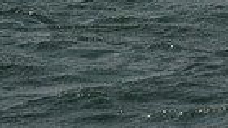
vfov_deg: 3.0
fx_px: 2420
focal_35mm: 400
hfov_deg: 5.4
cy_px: -335
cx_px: 172
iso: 250
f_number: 7.1
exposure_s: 1/640
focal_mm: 92
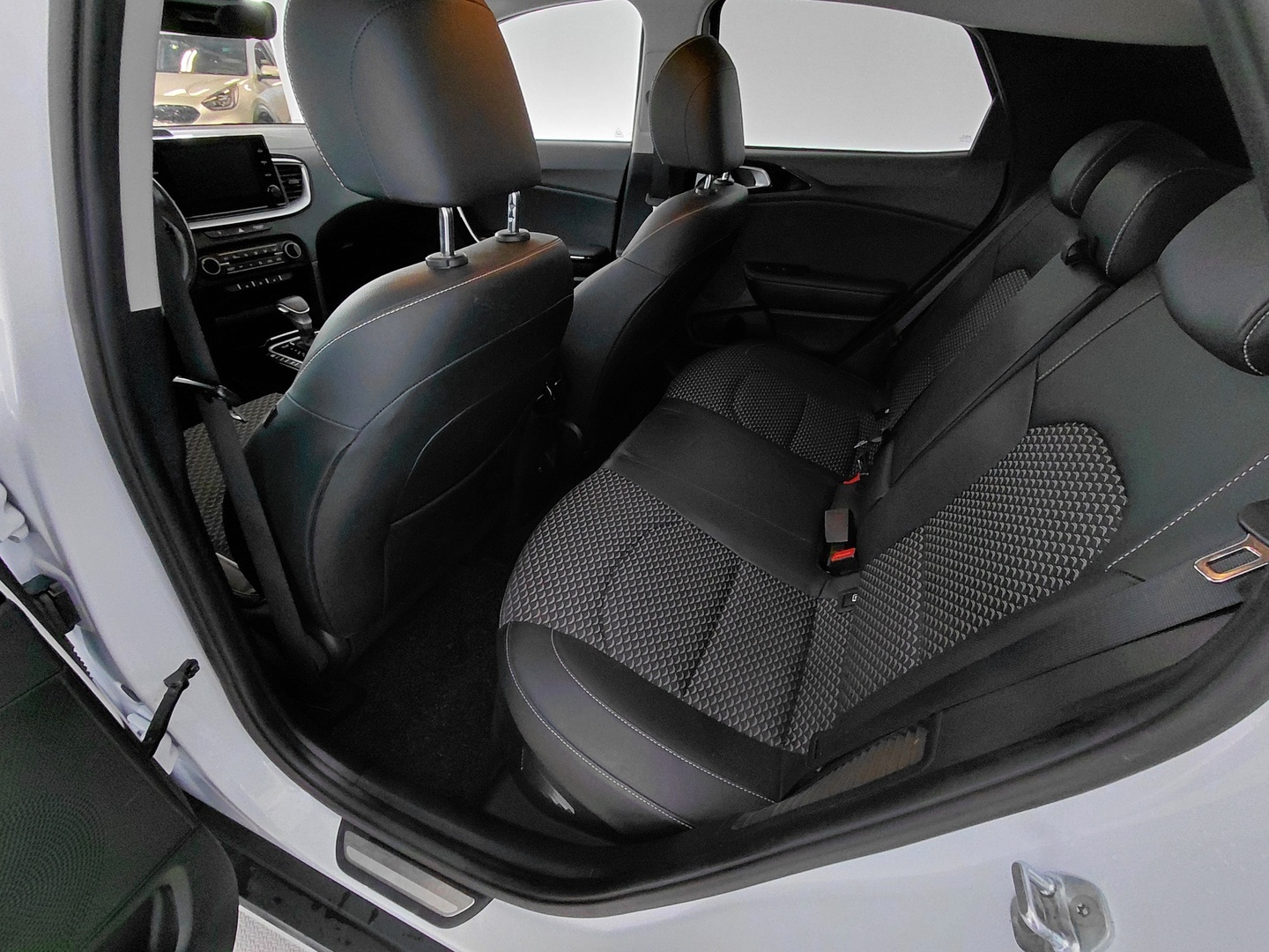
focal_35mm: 16
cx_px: 634
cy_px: 476
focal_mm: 1.64
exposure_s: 1/33.3
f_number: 2.2
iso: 400
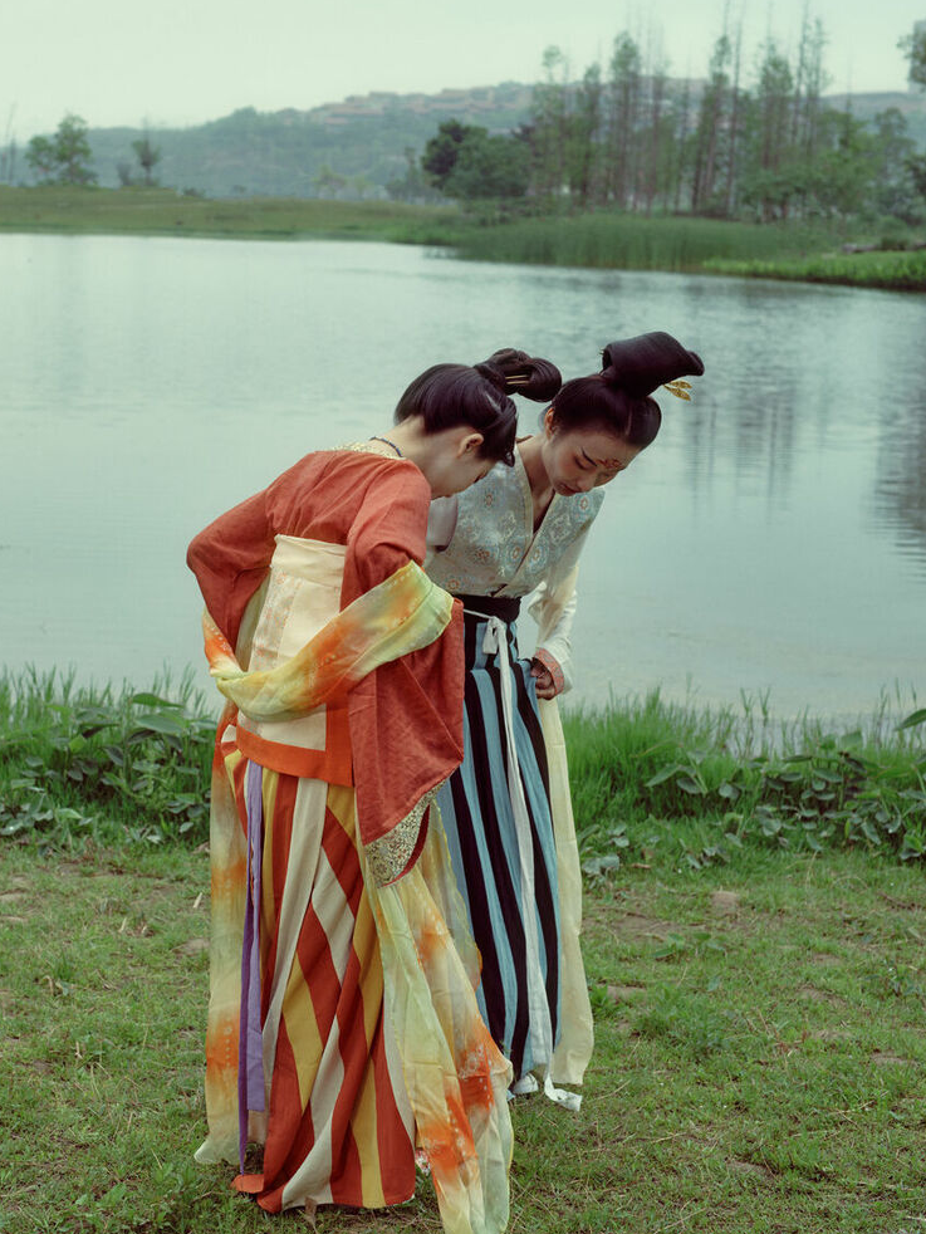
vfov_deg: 33.8
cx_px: 280
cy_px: 642
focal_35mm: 57
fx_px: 2032
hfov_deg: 25.5
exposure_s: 1/320
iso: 500
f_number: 4.5
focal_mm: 50
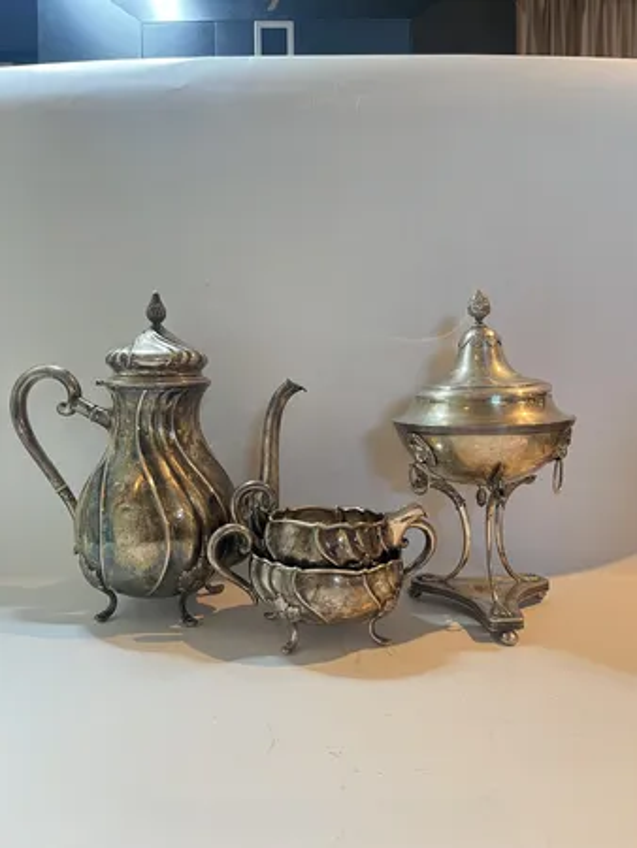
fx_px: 637
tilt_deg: -5.4
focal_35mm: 26
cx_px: 318
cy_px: 424
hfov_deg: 53.1
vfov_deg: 67.3
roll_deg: +0.8
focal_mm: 5.1
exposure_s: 1/50
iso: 100
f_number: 1.6
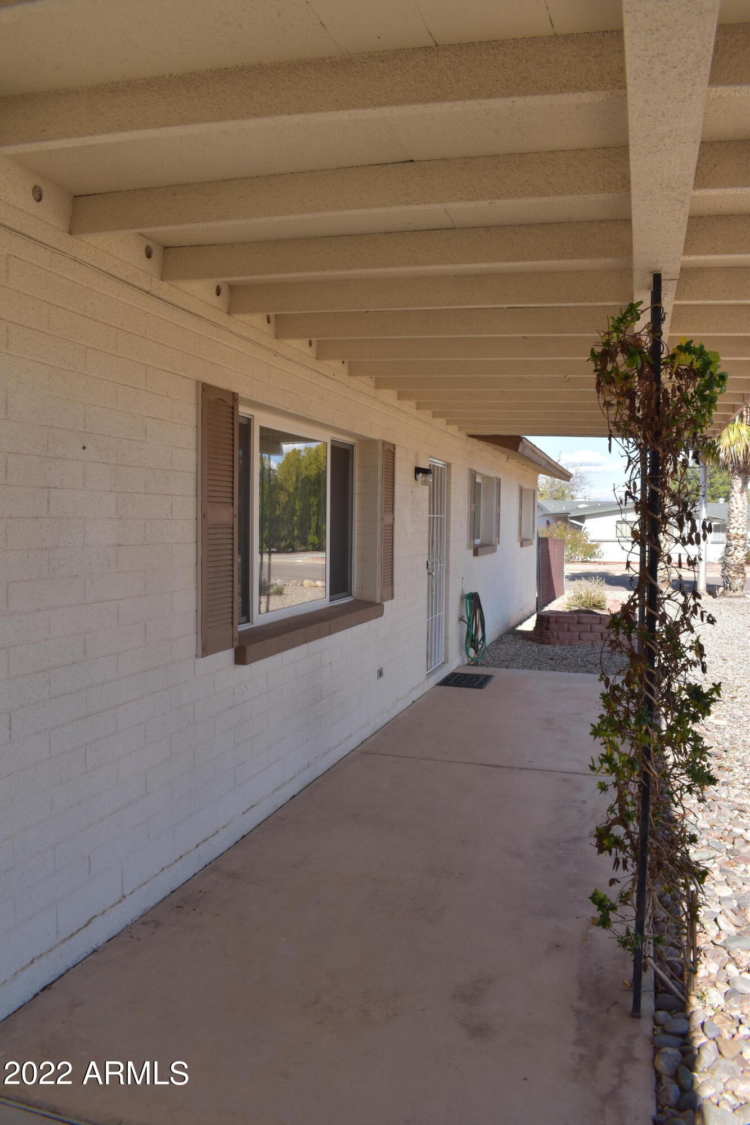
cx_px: 375
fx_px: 844
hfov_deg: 47.9
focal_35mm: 27
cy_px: 562
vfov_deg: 67.4
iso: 125
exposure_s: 1/250
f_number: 8
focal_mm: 18
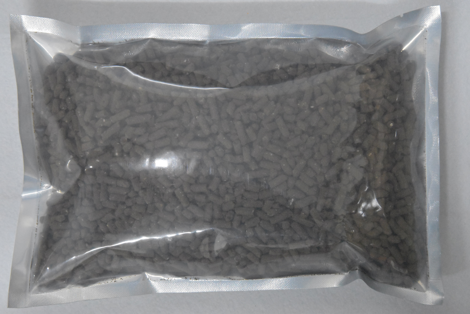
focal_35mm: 93
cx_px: 235
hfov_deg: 21.9
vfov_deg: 14.7
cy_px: 157
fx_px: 1214
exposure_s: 1/60
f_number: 13
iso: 10000
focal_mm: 62
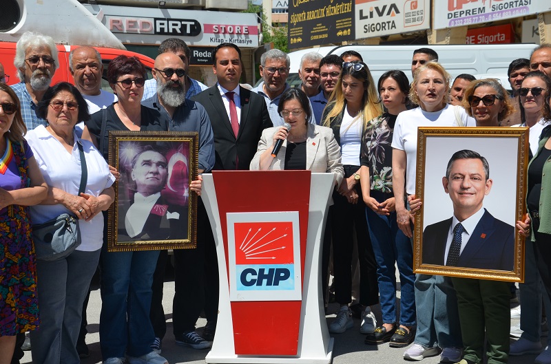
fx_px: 1030
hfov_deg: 29.9
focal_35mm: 68
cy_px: 182
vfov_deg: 20.1
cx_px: 276
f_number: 9
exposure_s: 1/320
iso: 100
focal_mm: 45
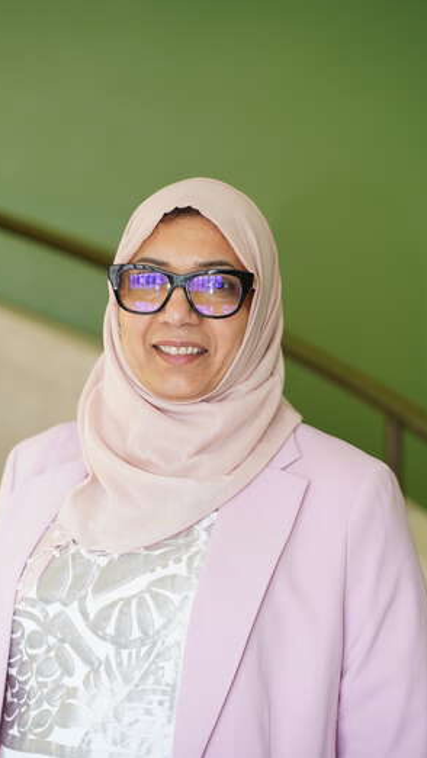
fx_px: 1589
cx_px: 198
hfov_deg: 15.3
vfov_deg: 26.8
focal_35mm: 79
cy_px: 378
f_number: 4
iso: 1250
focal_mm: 75
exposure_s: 1/160
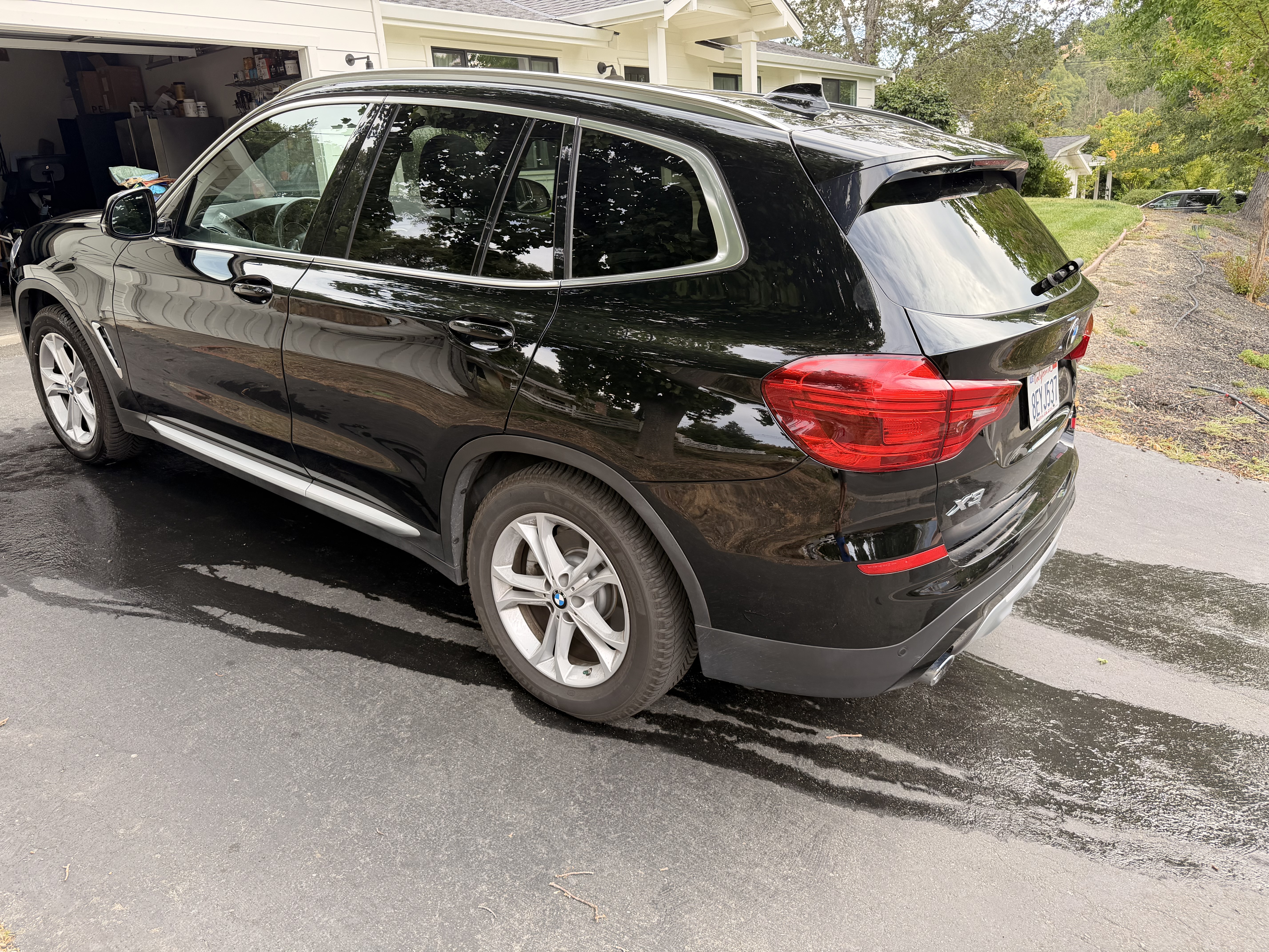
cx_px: 634
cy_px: 476
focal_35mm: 24
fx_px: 880
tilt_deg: -18.4
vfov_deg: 56.8
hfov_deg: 71.6
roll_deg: +3.9
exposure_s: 1/259
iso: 80
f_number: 1.78
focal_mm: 6.76
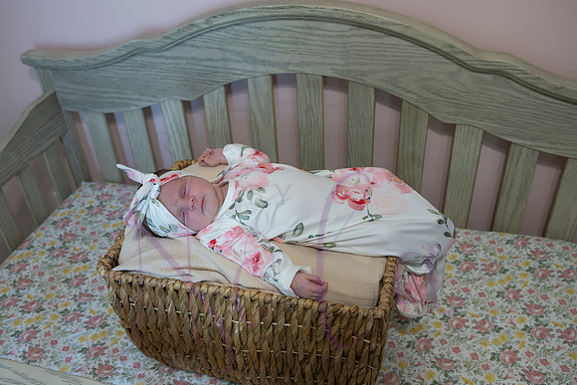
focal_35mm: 35
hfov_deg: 54.5
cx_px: 281
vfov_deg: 37.9
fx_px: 560
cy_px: 188
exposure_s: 1/320
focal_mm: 33.5
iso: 3200
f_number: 4.5
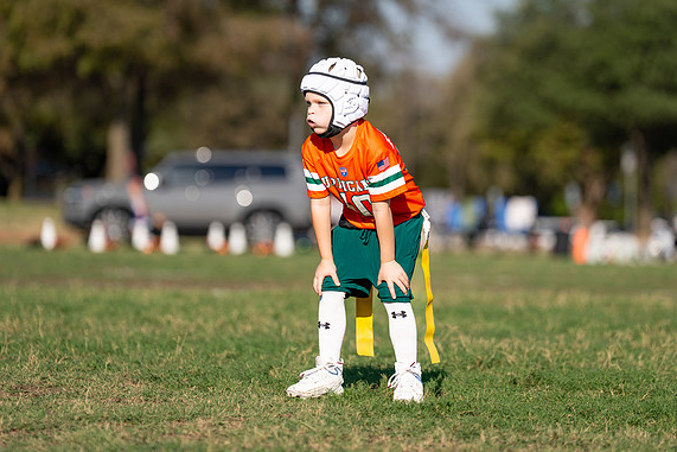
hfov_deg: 9.4
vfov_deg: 6.3
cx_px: 365
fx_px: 4100
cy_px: 182
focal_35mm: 218
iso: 160
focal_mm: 165
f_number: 2.8
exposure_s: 1/4000
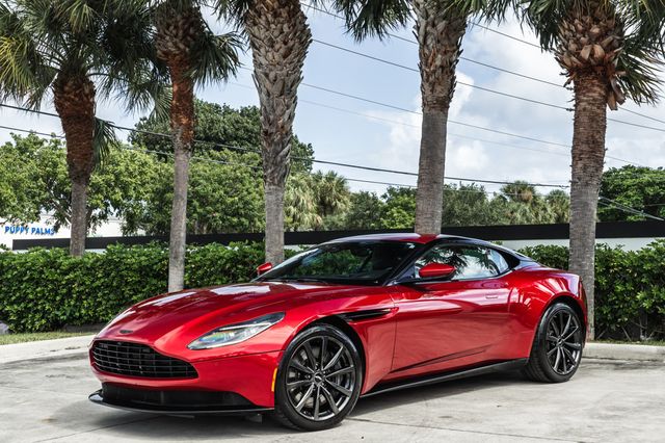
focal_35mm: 51
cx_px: 378
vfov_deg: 26.5
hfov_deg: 39.0
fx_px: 937
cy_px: 260
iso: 200
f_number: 8
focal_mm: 38
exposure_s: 1/100
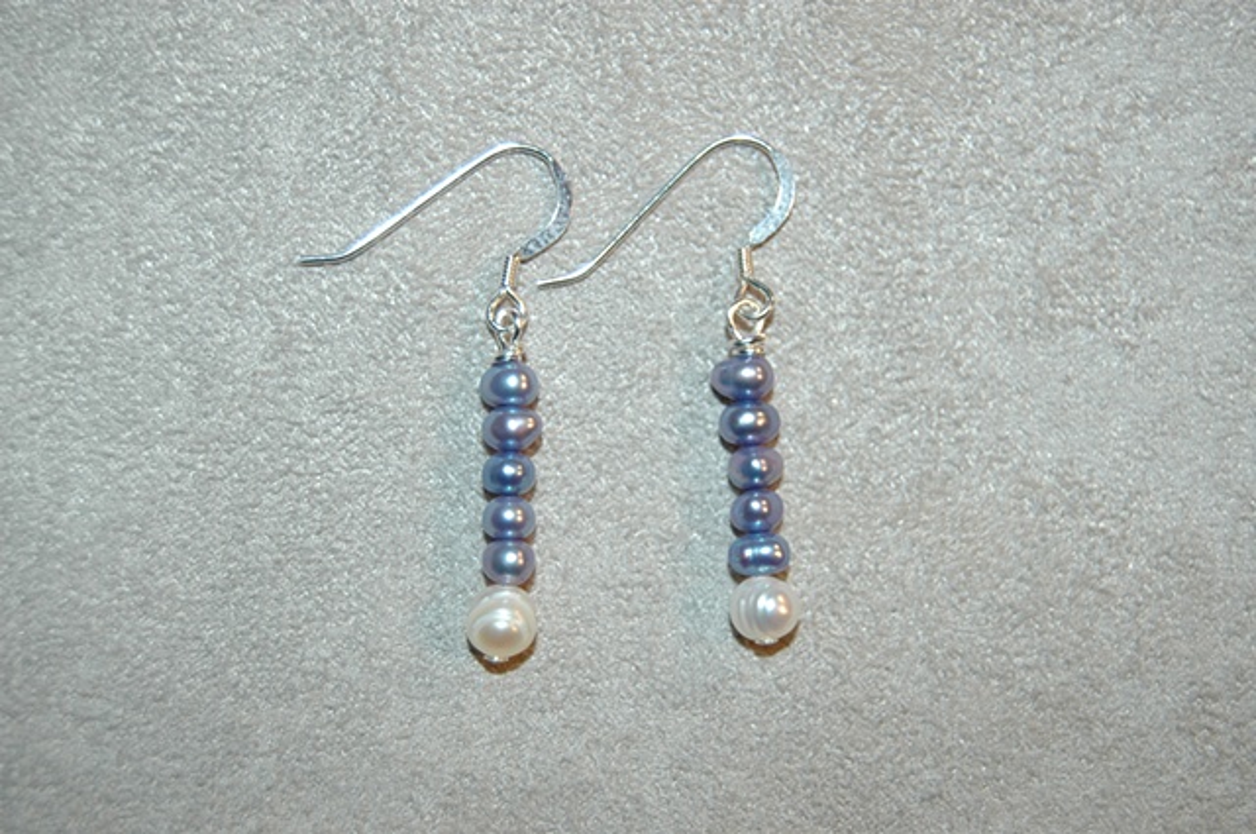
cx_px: 628
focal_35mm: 69
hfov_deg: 29.3
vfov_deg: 19.7
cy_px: 417
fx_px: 2404
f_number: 5.3
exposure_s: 1/60
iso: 200
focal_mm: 46
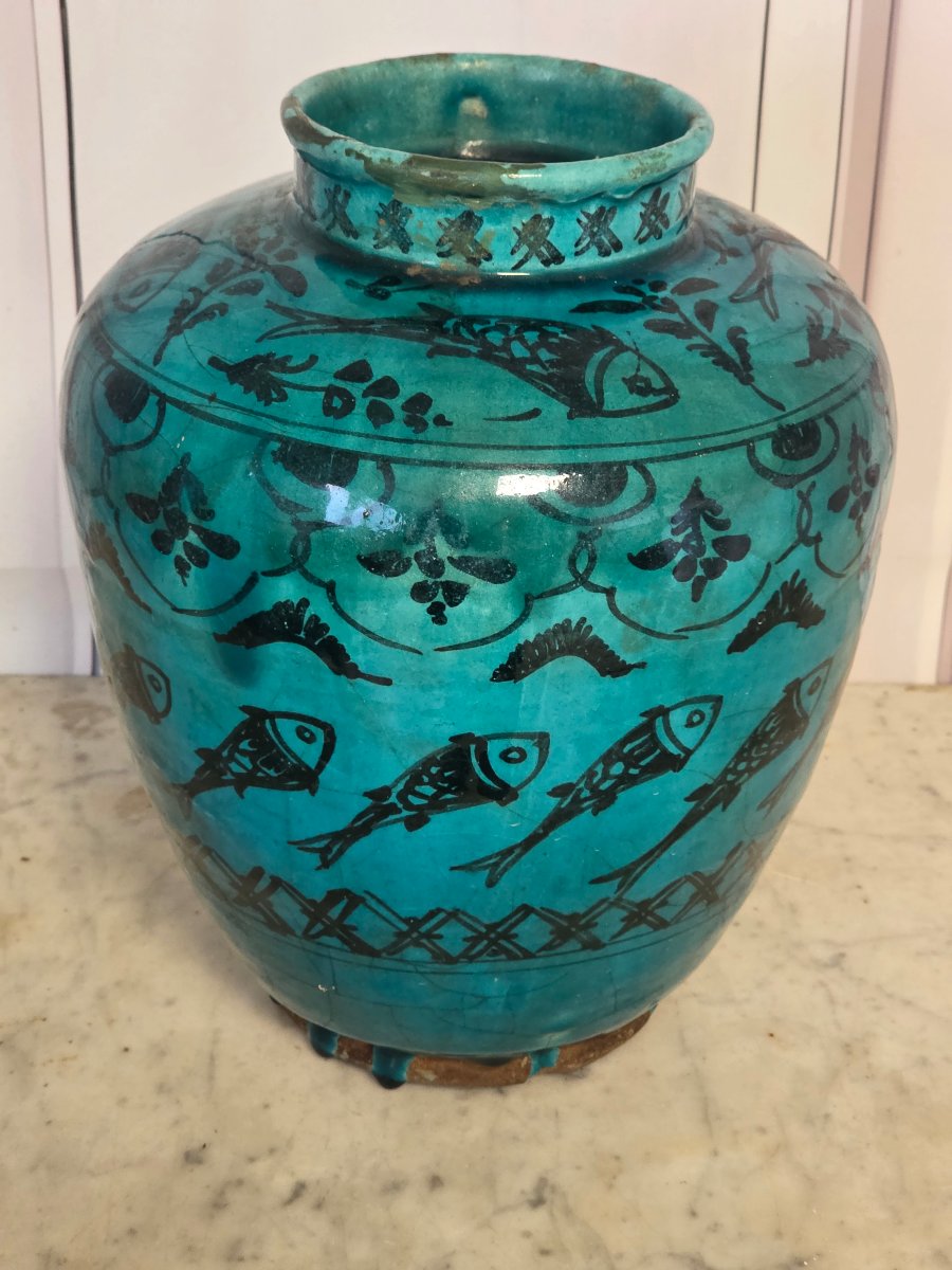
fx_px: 2530
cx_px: 476
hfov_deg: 21.3
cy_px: 635
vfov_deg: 28.2
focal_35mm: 69
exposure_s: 1/33.3
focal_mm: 7.9
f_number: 2.4
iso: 320
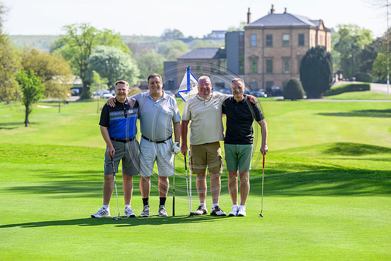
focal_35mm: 135
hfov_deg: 15.2
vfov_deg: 10.2
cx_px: 196
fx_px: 1467
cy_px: 130
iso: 500
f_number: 5
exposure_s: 1/1600
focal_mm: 135
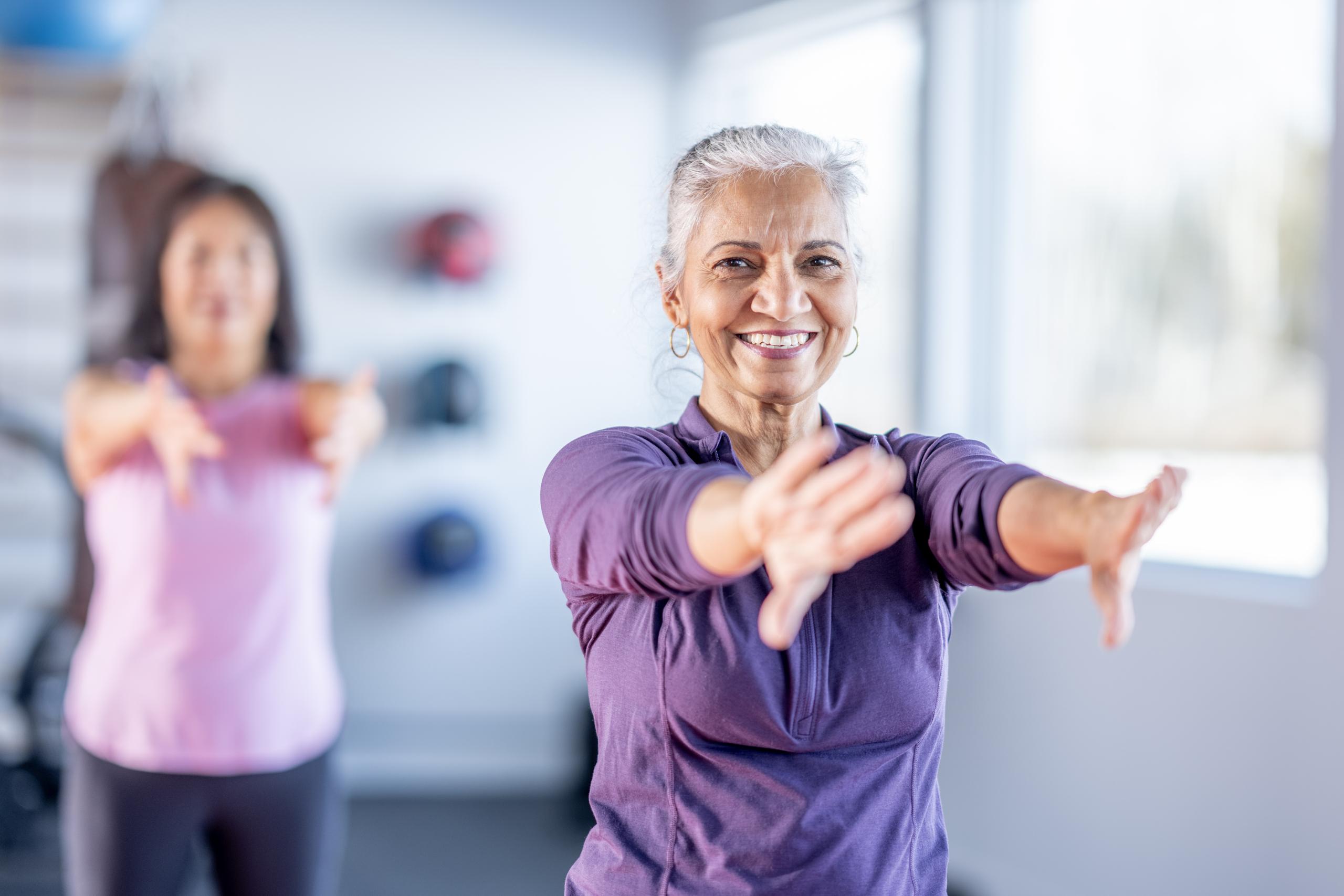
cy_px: 448
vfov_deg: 16.1
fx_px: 3173
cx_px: 672
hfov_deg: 23.9
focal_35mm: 85
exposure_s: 1/320
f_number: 1.4
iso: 125
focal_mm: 85
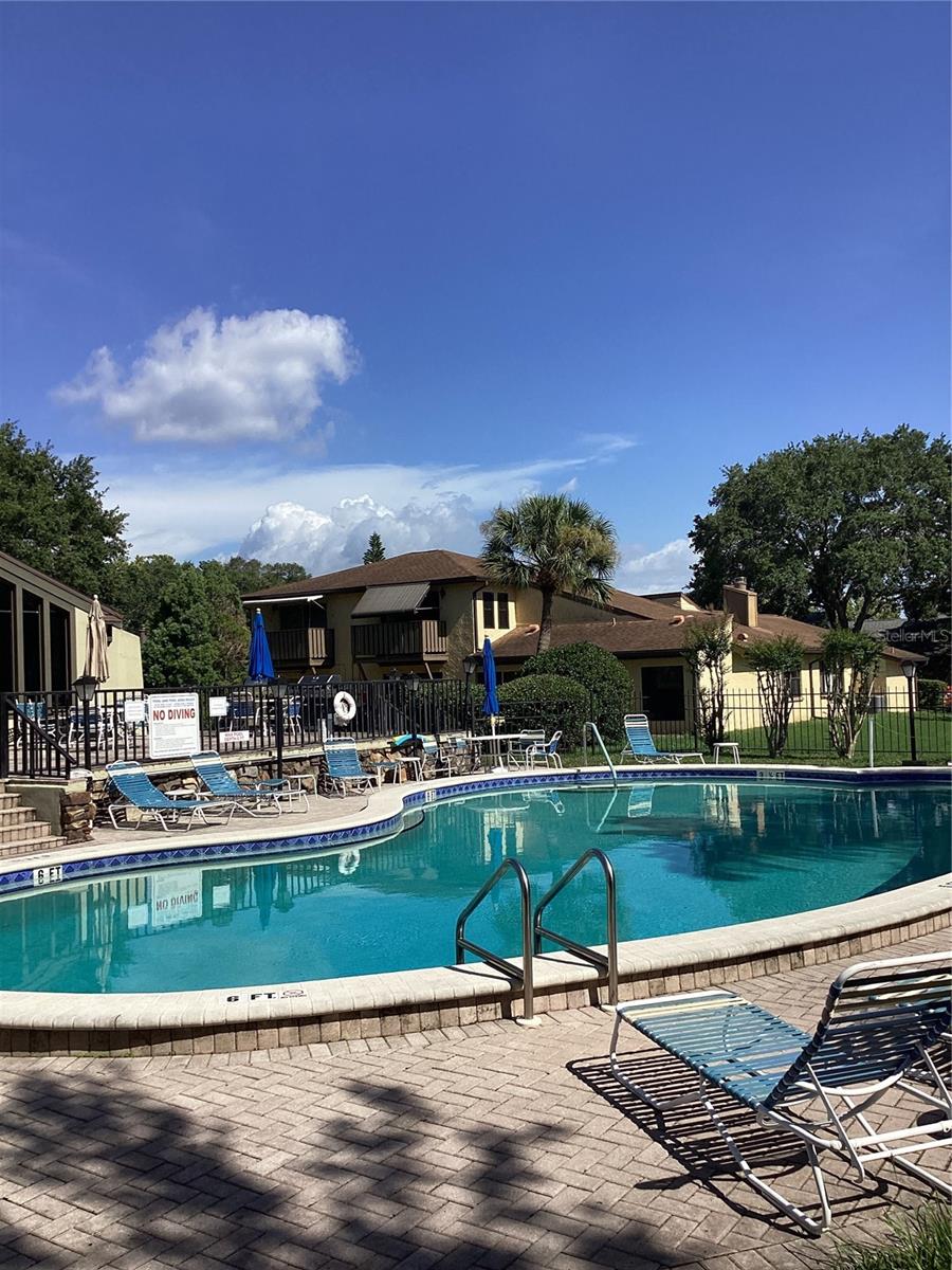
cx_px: 476
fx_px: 1137
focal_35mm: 31
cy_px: 635
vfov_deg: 58.4
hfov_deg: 45.4
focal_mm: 3.3
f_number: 2.4
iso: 25
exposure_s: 1/2037
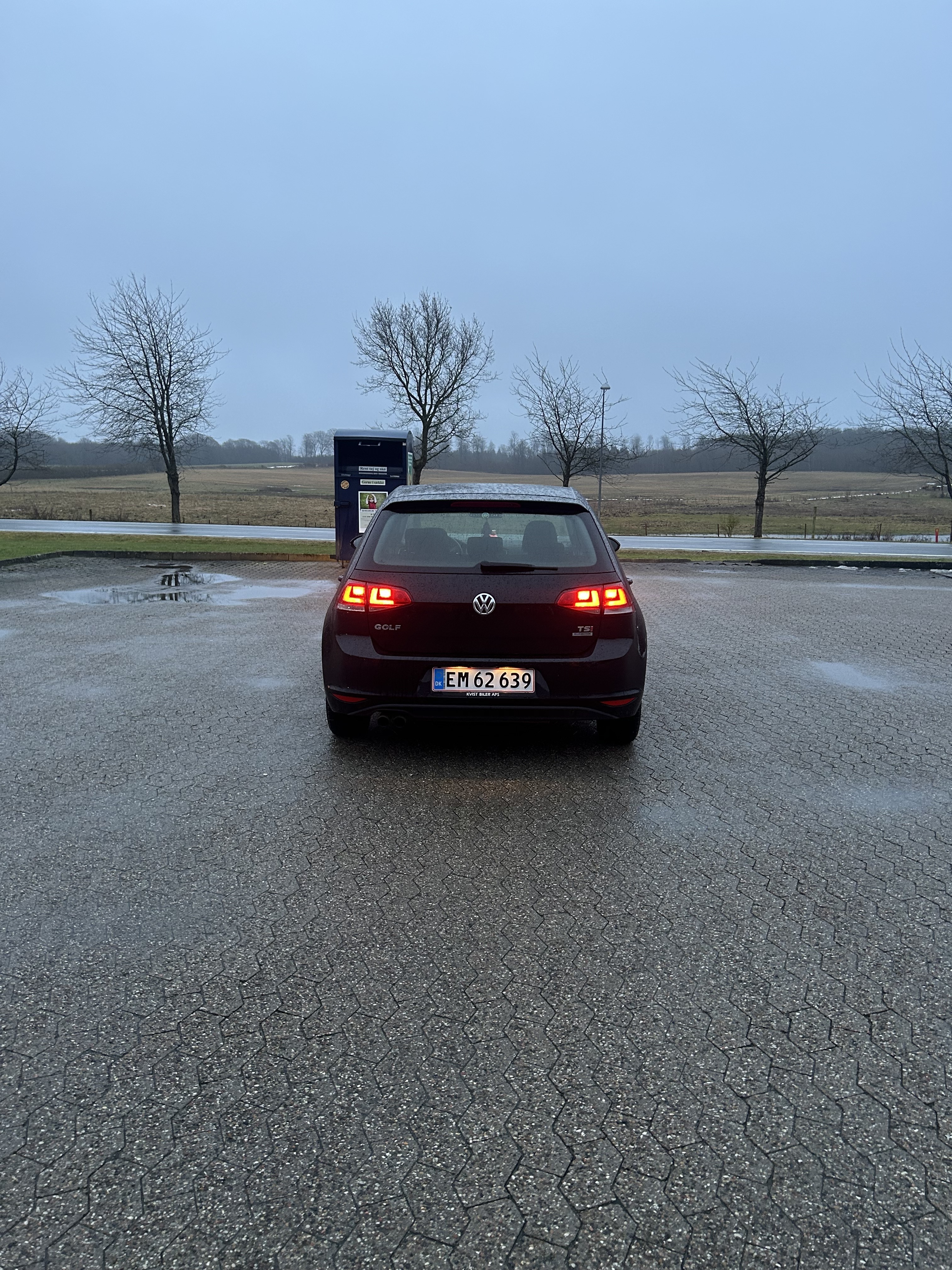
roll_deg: -1.1
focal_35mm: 26
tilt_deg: -9.0
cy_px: 635
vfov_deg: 67.3
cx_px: 476
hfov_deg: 53.1
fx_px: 953
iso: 160
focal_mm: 5.7
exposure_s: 1/50
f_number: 1.5
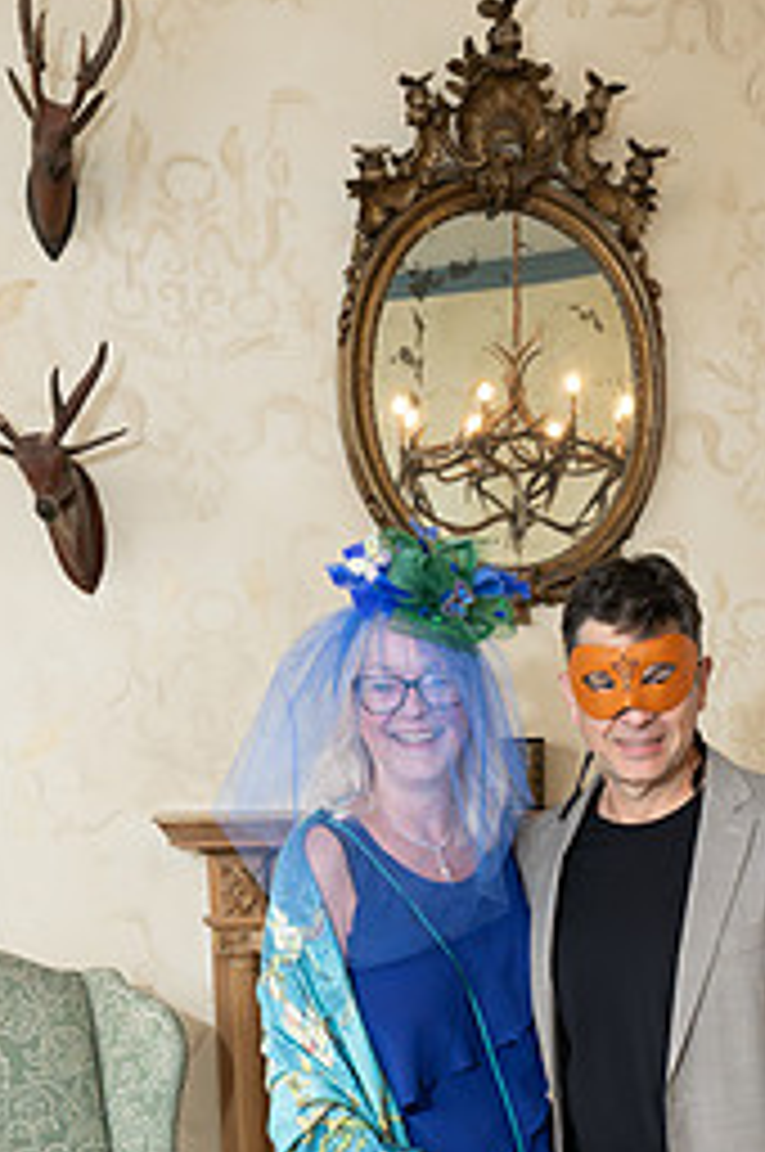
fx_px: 1406
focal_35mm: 44
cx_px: 580
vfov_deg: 41.7
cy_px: 994
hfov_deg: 29.9
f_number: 5
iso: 2500
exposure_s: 1/200
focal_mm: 17
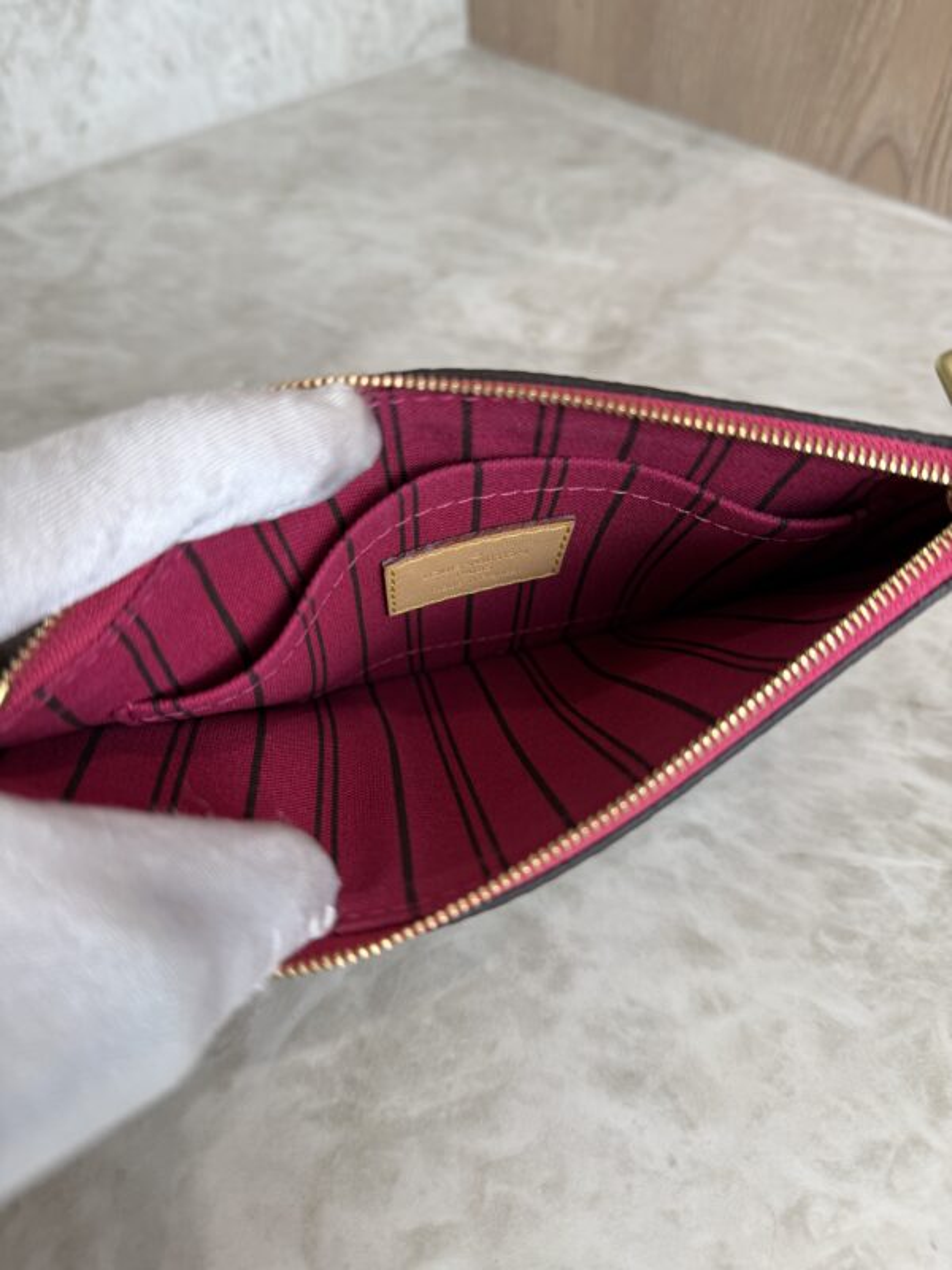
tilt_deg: -49.5
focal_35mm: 24
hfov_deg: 56.8
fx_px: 880
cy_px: 635
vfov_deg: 71.6
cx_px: 476
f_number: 1.78
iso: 100
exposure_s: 1/120
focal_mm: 6.76
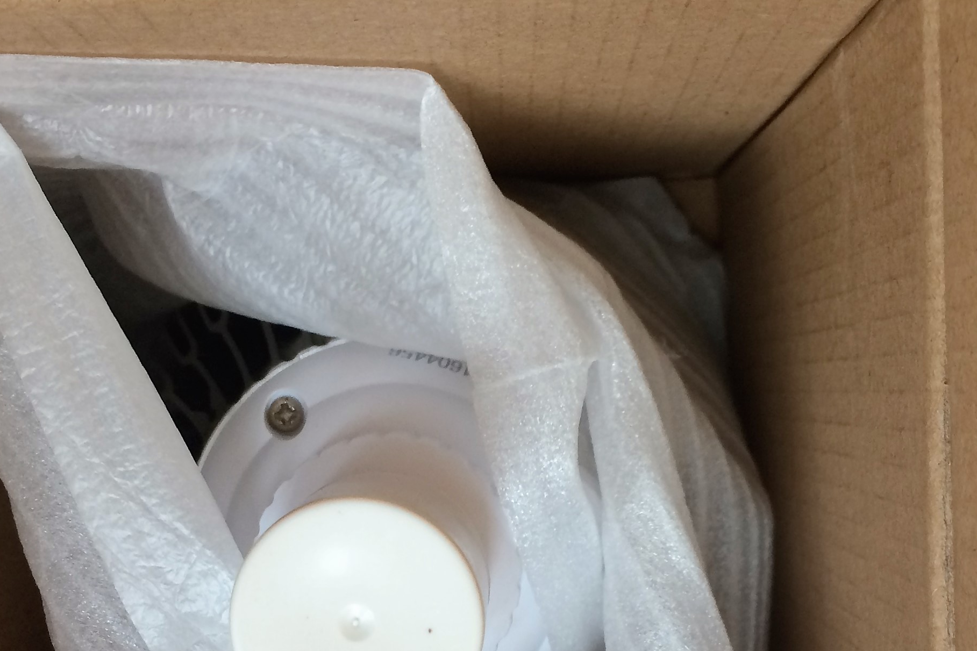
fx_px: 1465
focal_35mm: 54
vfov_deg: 24.1
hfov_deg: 36.9
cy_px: 629
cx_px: 482
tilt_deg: -80.7
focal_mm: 4.15
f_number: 2.2
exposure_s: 1/33
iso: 40
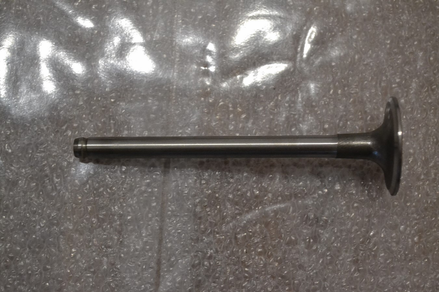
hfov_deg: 33.4
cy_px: 146
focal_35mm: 60
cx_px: 220
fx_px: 732
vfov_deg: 22.6
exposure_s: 1/60
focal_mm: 40
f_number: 5.3
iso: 2800
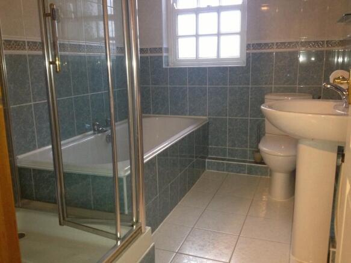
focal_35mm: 35
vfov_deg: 40.7
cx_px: 176
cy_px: 132
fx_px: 355
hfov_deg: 52.6
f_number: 2.4
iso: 320
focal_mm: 4.28
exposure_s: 1/20
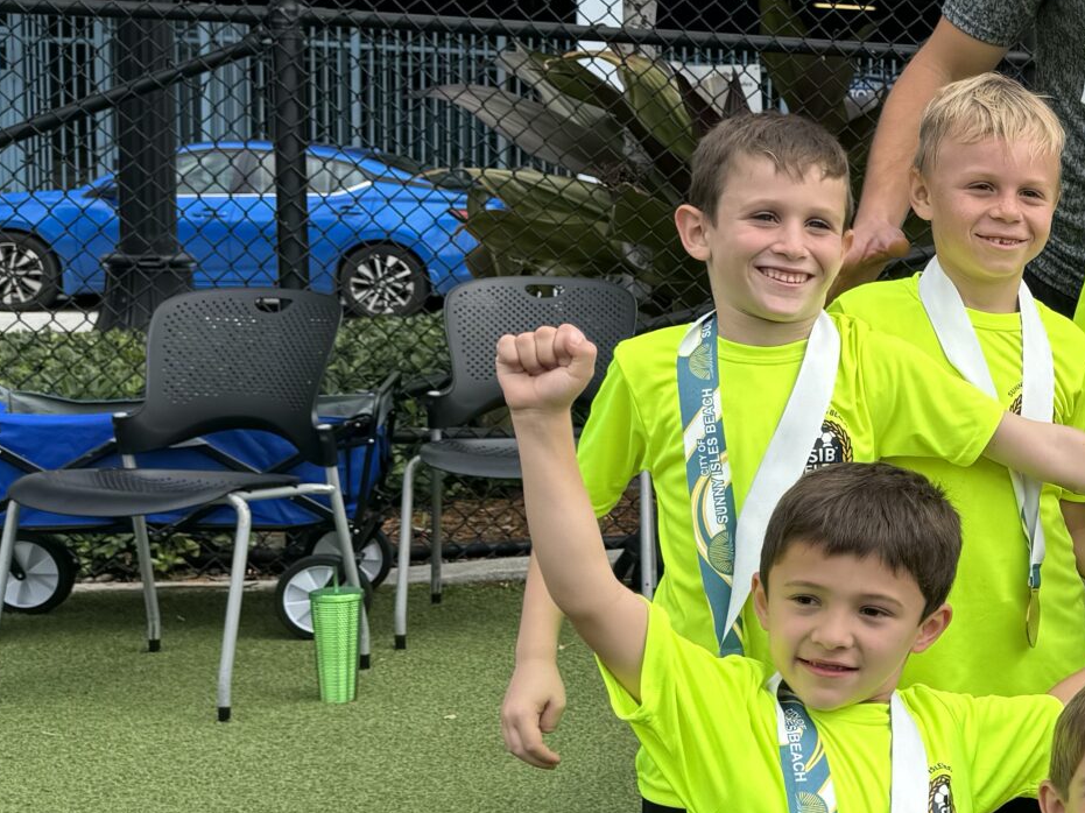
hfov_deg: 25.4
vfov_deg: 22.2
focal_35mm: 66
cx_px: 1400
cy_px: 425
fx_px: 2068
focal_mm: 6.86
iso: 80
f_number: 1.78
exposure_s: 1/2041
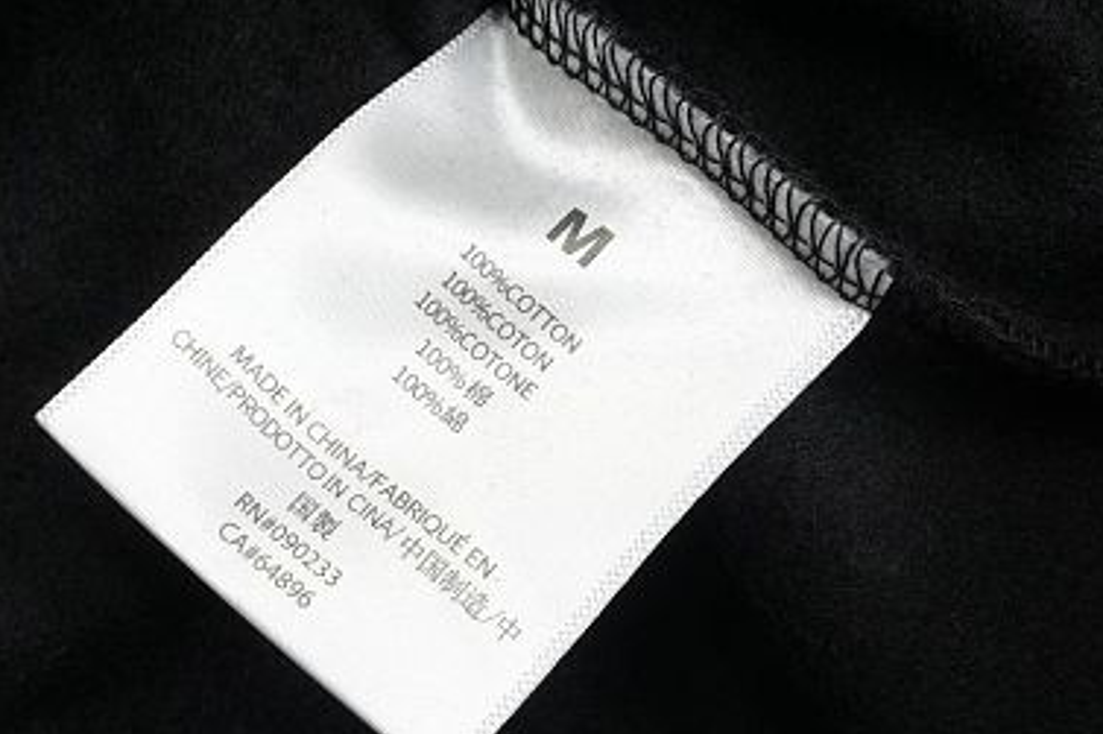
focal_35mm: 70
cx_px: 506
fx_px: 2144
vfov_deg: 19.4
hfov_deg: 28.8
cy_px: 396
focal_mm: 22
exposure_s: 1/160
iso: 1000
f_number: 8
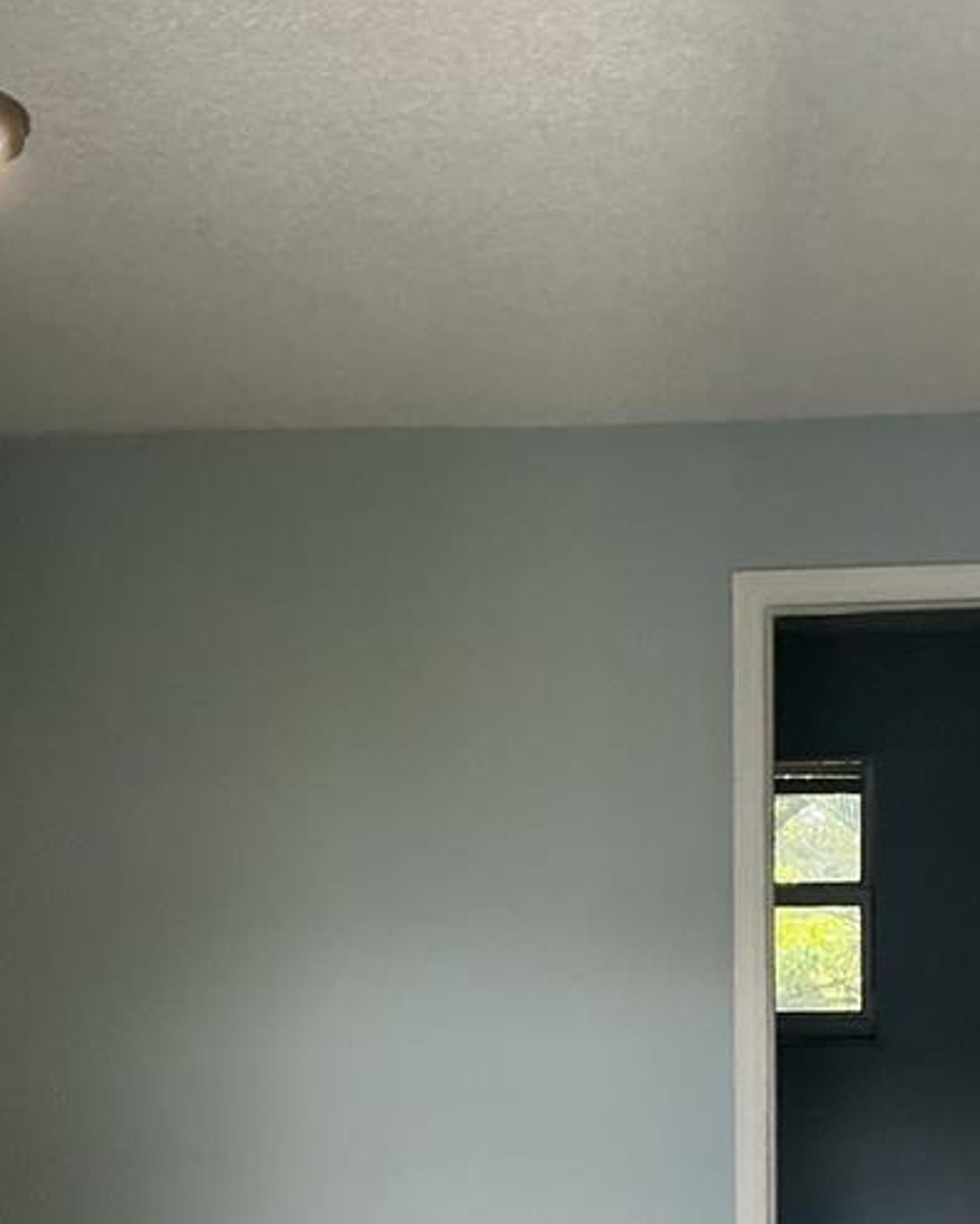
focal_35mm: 69
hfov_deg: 22.0
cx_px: 751
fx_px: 2500
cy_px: 1326
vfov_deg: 25.6
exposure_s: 1/50
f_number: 1.8
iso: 40
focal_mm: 3
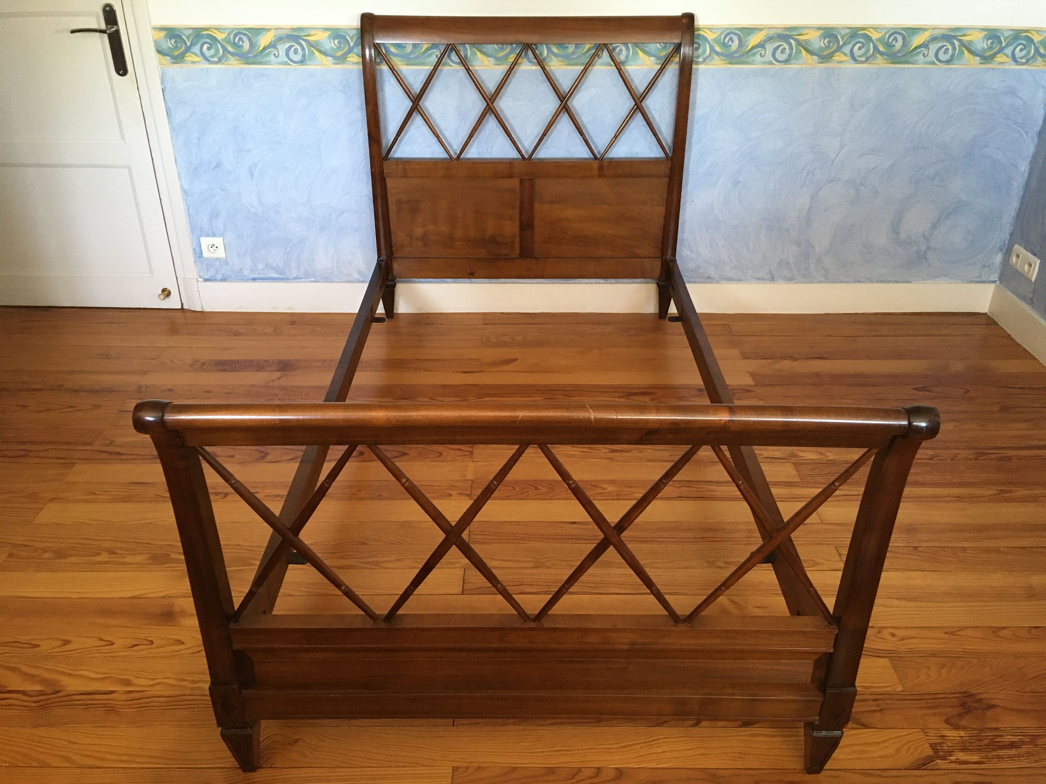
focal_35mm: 29
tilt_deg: -30.1
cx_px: 523
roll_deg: -0.7
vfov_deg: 48.2
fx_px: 876
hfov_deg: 61.7
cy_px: 392
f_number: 2.2
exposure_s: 1/33
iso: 200
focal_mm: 4.15
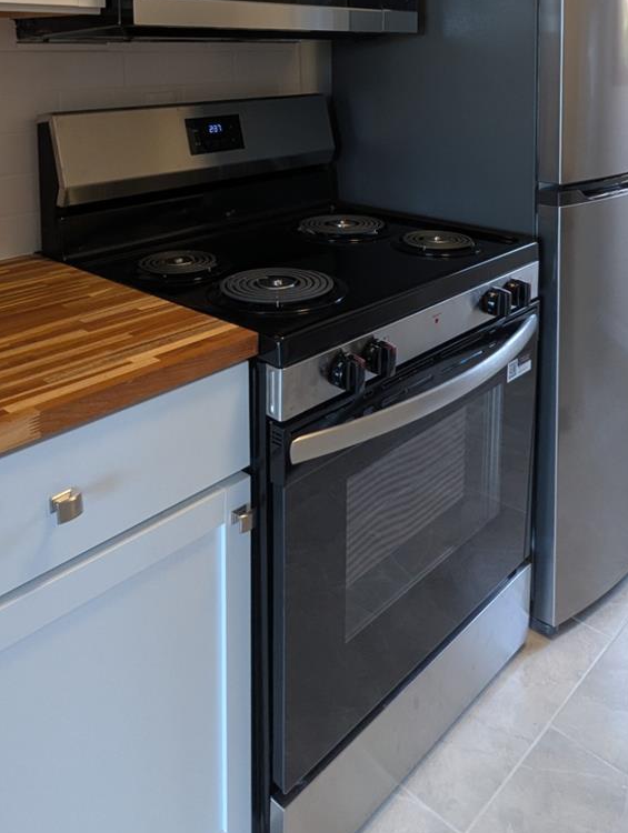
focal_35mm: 32
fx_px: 772
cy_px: 134
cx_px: 306
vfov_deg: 52.0
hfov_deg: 44.3
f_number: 2.2
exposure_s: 1/30
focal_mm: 2.35
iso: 97
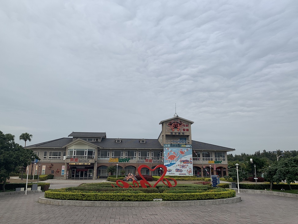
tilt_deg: +14.4
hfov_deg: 65.3
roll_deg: -0.9
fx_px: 232
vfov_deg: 51.3
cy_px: 110
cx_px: 149
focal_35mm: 27
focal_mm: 4.25
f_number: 1.8
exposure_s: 1/375
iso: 25
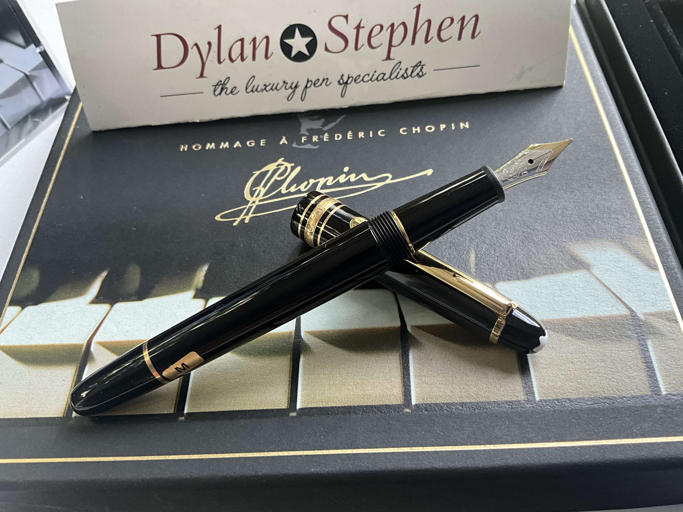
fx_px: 572
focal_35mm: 29
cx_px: 342
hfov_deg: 61.7
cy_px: 256
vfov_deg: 48.2
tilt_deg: -55.3
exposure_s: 1/62
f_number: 1.8
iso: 64
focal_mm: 3
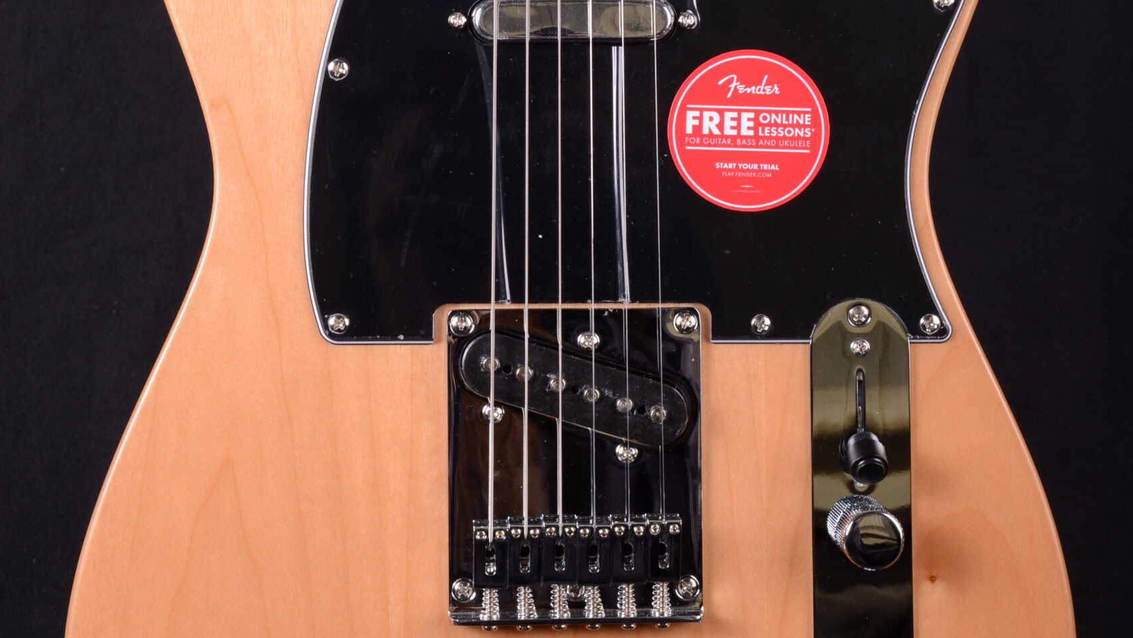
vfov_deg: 12.7
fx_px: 2854
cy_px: 179
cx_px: 566
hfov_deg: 22.5
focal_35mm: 95
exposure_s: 1/200
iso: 200
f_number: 13
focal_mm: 40
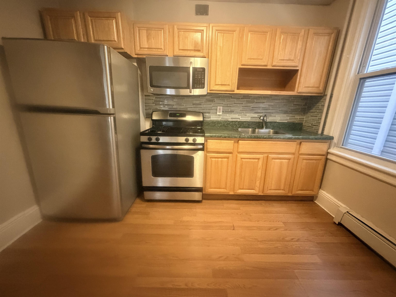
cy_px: 148
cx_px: 198
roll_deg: -0.7
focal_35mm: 14
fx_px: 160
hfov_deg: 102.1
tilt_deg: -15.4
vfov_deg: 85.7
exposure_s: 1/40
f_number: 2.2
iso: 1000
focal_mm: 2.22
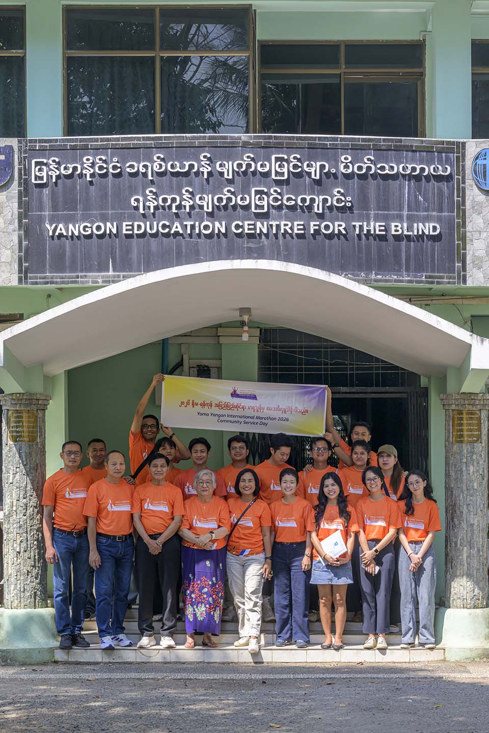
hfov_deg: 18.4
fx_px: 1508
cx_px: 244
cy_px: 366
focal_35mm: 74
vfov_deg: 27.3
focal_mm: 74
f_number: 8
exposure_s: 1/250
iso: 250
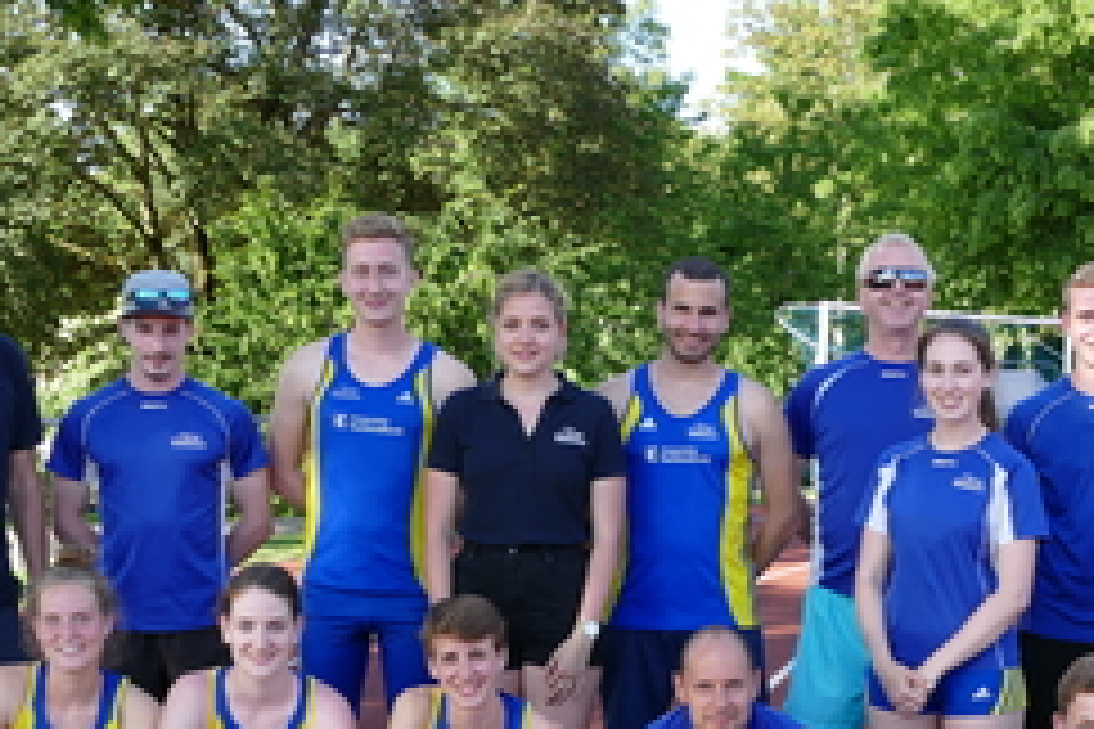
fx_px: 2097
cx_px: 756
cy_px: 558
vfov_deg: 19.6
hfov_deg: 29.0
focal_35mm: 69
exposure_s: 1/320
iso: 125
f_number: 3
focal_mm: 11.35
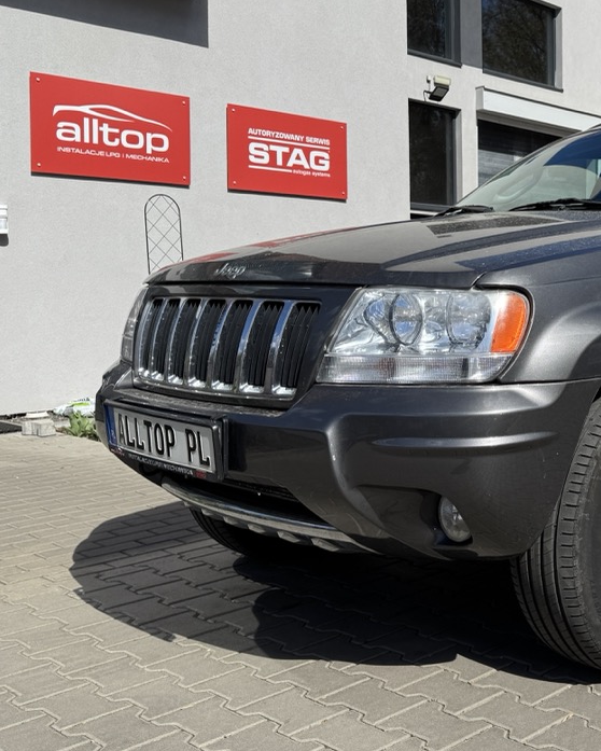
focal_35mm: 43
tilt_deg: -1.0
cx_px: 603
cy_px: 306
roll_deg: -1.4
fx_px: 956
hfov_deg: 32.1
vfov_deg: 42.7
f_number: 1.78
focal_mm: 6.76
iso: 80
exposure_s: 1/5814
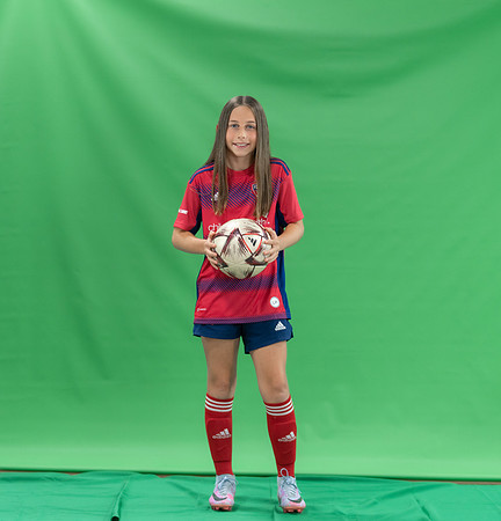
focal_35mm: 96
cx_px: 235
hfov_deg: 17.8
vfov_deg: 18.5
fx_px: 1602
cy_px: 256
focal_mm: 70
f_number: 2.8
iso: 1000
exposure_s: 1/250
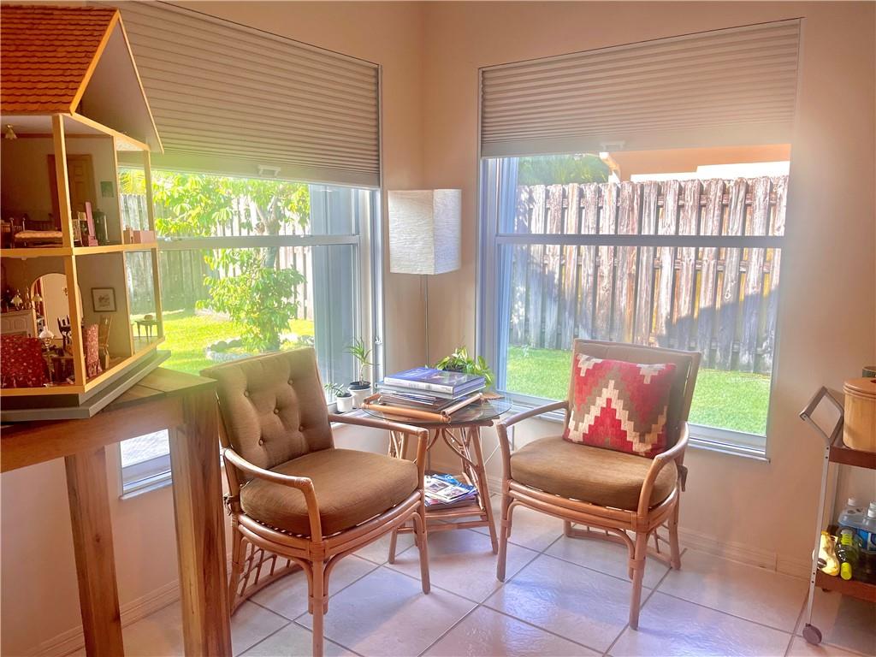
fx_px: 658
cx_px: 438
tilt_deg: -9.9
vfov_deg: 53.1
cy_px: 328
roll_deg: +0.3
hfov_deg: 67.3
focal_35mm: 26
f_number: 1.6
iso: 50
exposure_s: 1/151
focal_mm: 5.1
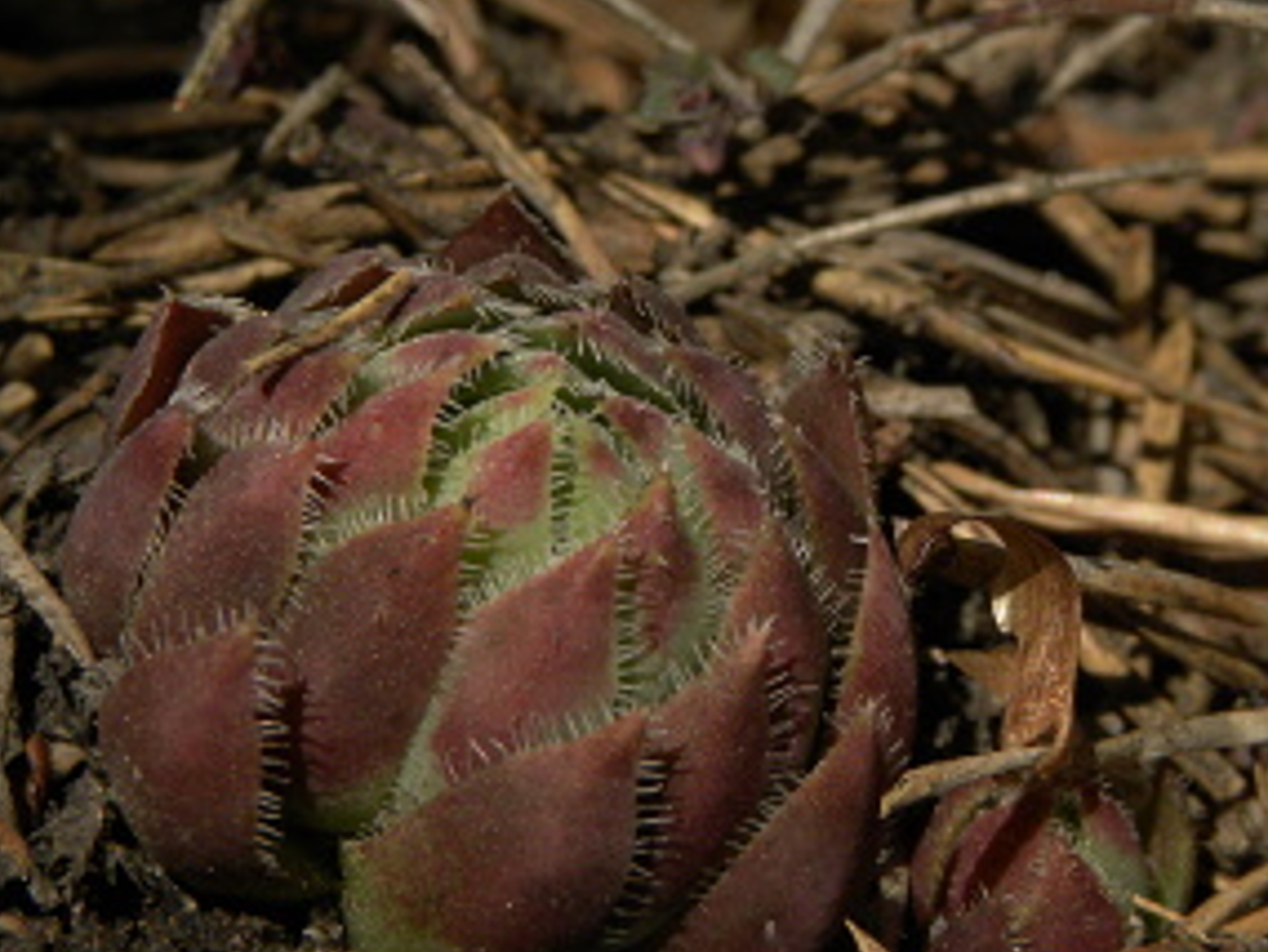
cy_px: 449
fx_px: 6486
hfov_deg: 11.2
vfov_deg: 8.4
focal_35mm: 177
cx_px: 641
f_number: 6.3
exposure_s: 1/640
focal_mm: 18.8
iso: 100
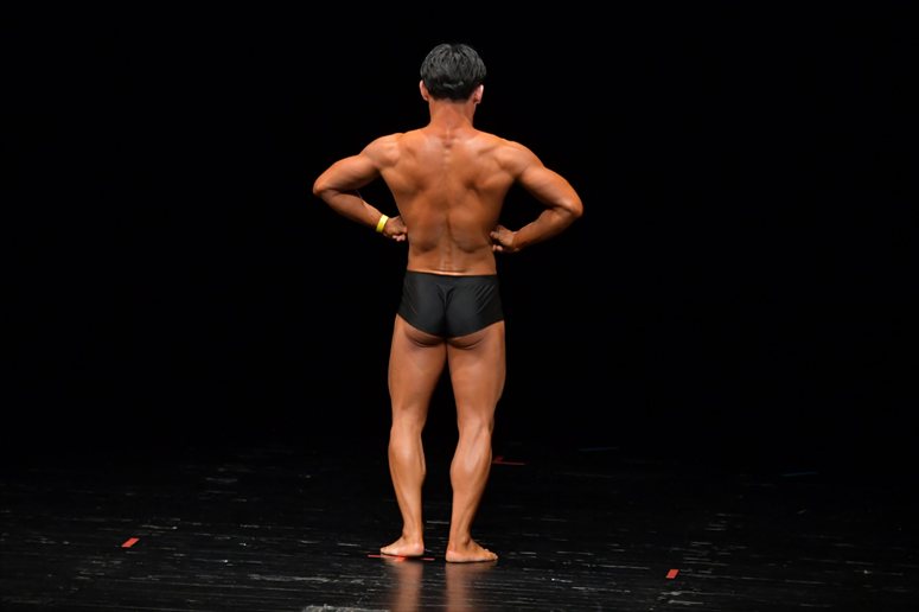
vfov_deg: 4.8
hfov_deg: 7.2
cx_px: 460
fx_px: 7272
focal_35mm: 285
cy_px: 306
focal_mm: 190
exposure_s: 1/400
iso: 3200
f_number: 5.6
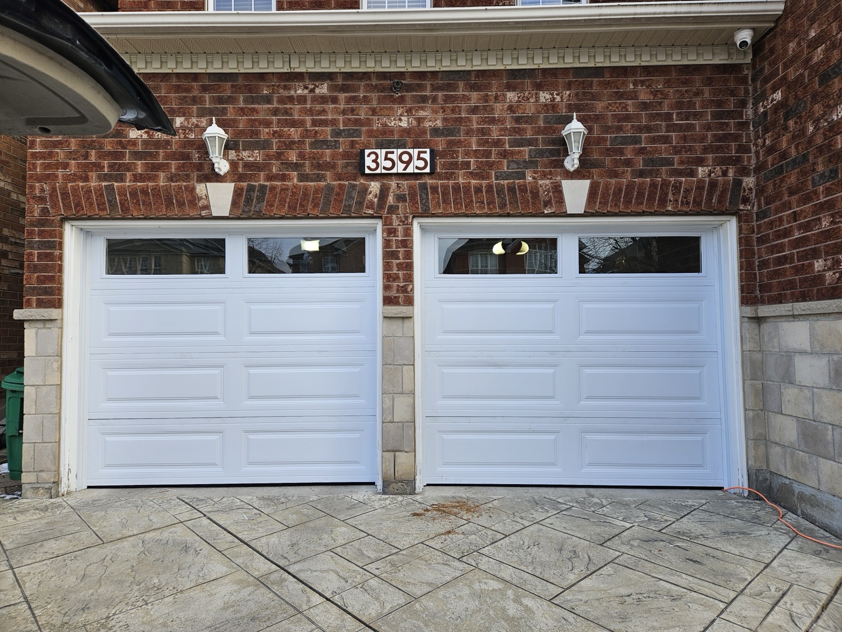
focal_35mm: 23
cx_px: 421
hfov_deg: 73.9
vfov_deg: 58.9
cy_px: 316
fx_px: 559
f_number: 1.8
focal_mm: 5.4
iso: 25
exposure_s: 1/268
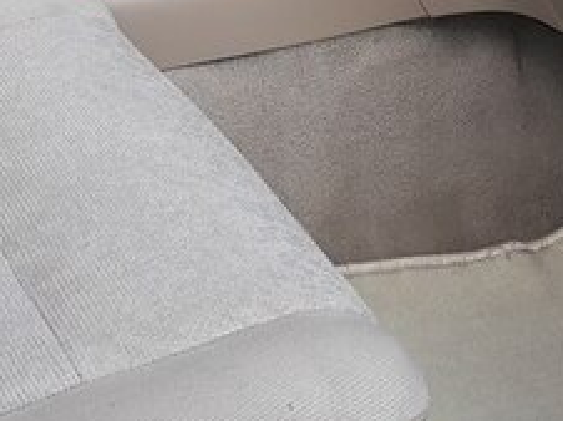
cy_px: -163
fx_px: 1284
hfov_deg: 24.1
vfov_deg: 17.2
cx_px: 60
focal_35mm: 79
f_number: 1.7
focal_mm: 3.71
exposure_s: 1/100
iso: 50
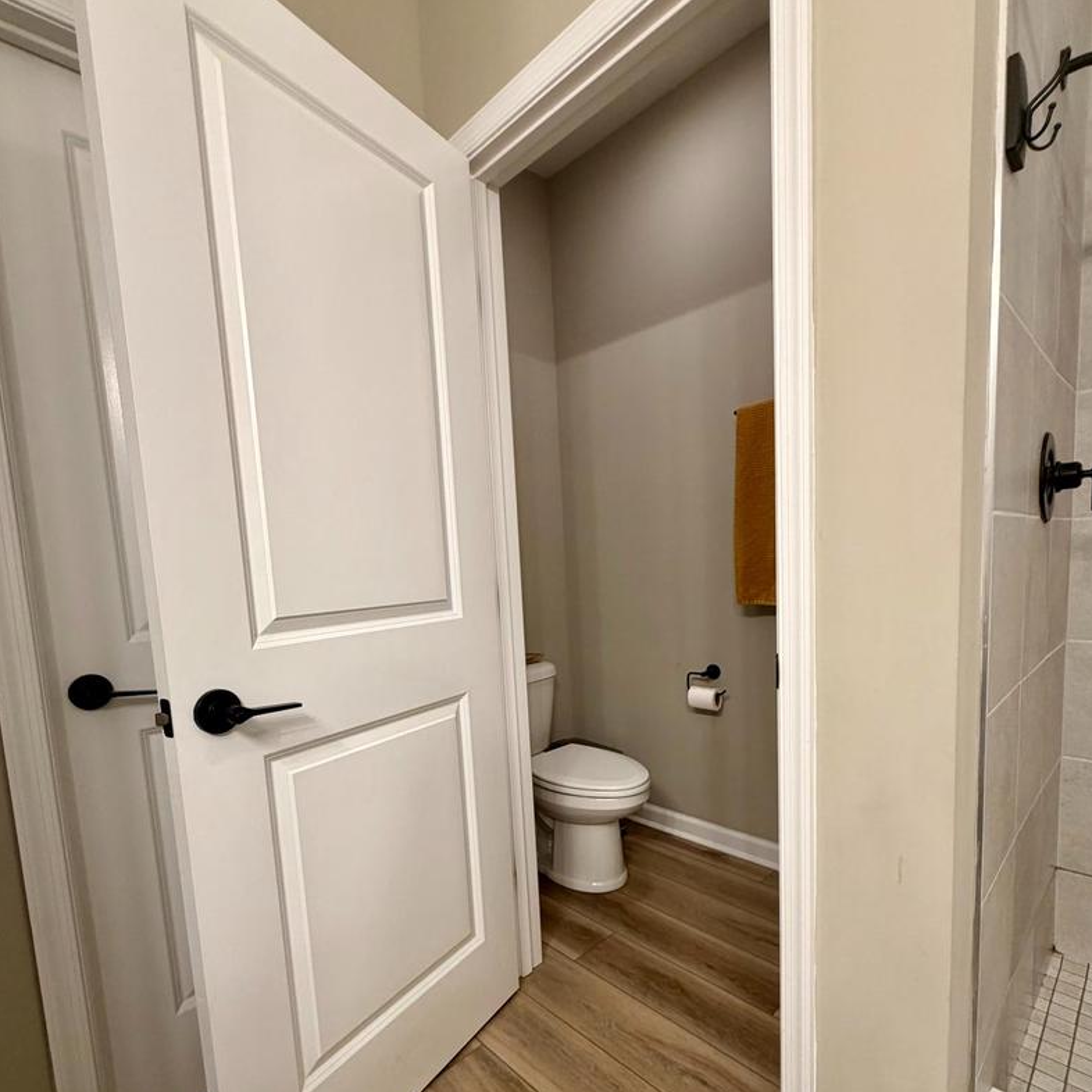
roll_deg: +3.6
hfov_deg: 84.0
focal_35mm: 17
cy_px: 635
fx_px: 607
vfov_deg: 83.3
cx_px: 559
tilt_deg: -6.1
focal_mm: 2.22
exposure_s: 1/60
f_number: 2.2
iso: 200
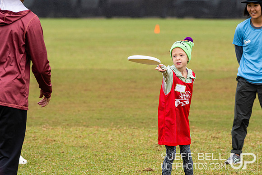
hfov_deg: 6.4
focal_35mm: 321
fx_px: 2340
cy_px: 88
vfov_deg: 4.3
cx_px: 131
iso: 560
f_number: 5.6
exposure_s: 1/1000
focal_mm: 200
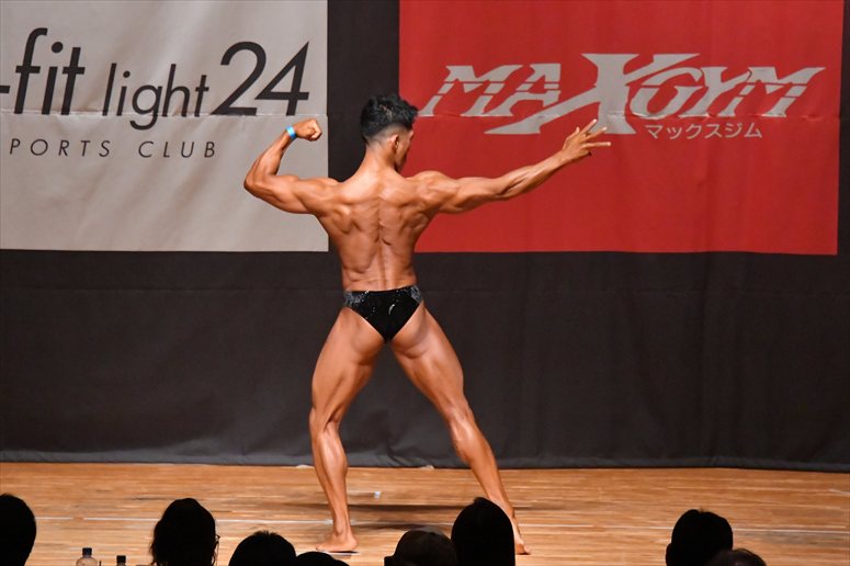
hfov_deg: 8.1
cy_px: 283
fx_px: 6018
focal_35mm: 255
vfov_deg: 5.4
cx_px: 425
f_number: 5.6
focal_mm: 170
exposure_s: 1/400
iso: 12800
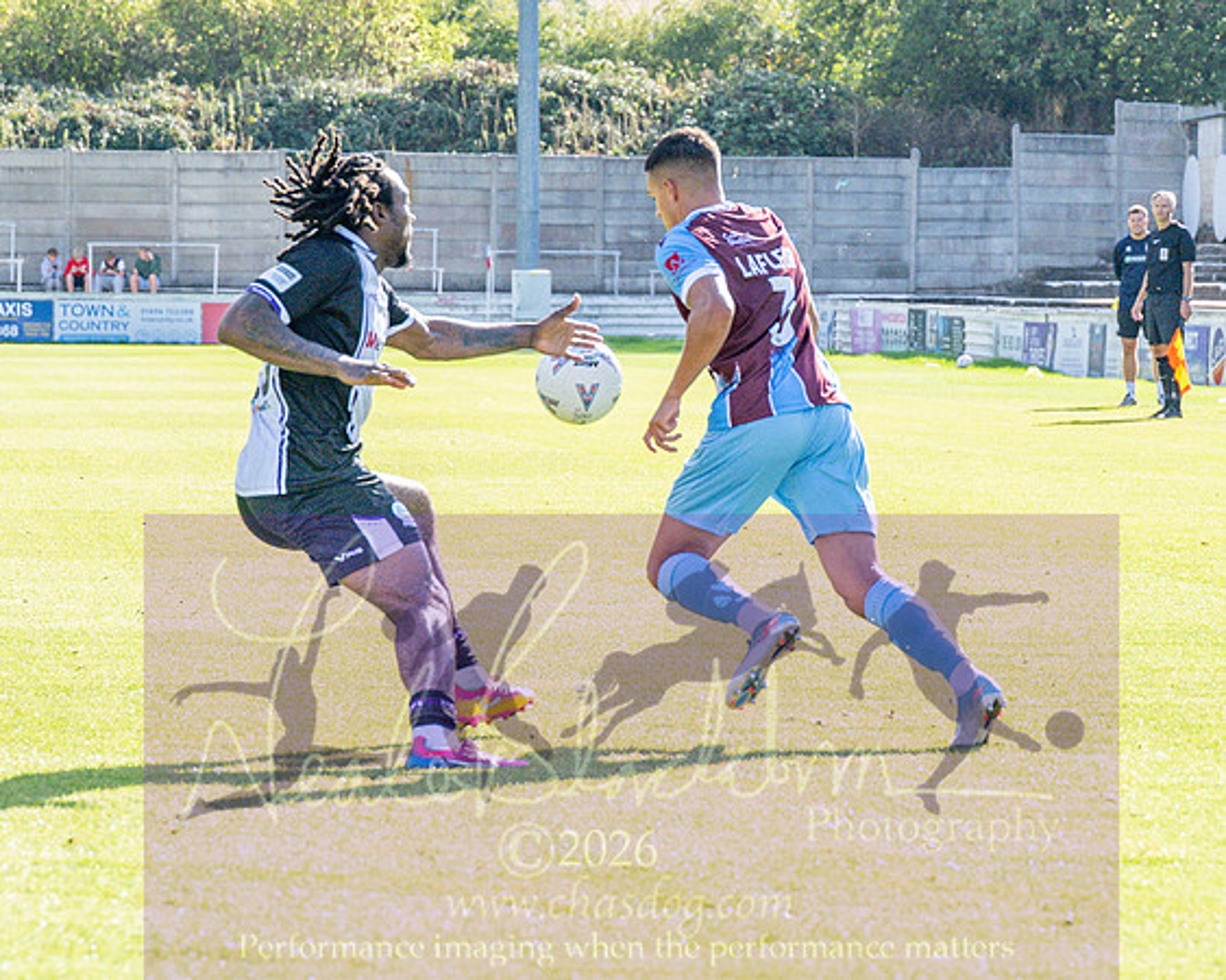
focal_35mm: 178
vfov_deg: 8.7
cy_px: 398
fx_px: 6471
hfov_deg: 10.8
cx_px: 688
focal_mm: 70
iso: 400
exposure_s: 1/2500
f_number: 4
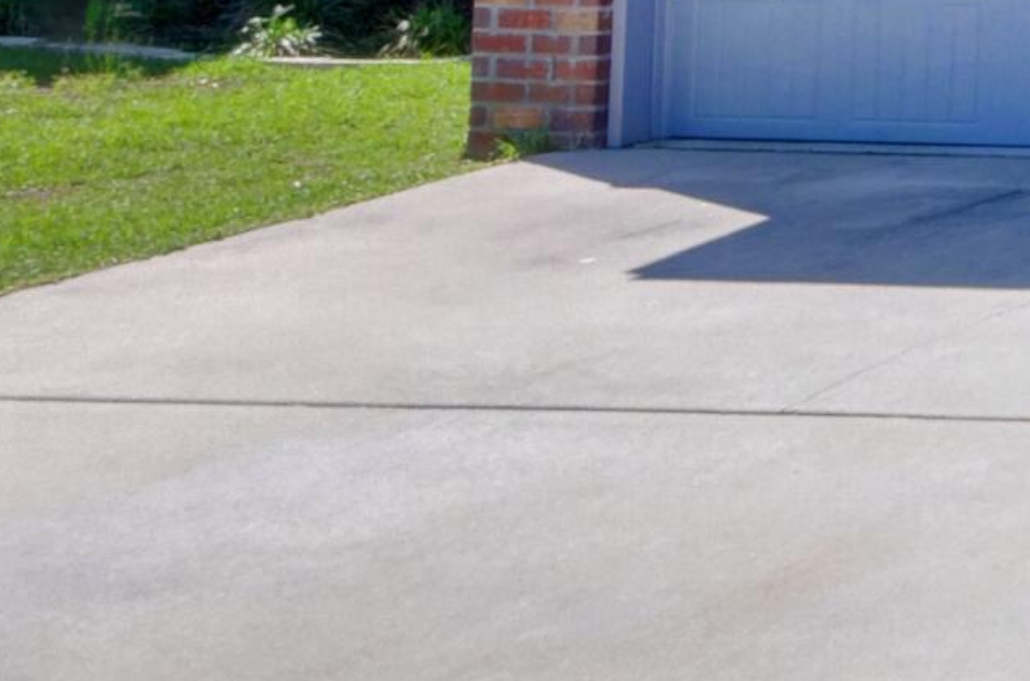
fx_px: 2237
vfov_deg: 16.1
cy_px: -275
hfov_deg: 17.0
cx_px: 2185
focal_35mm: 78
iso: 100
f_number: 22
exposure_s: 1/60
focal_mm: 11
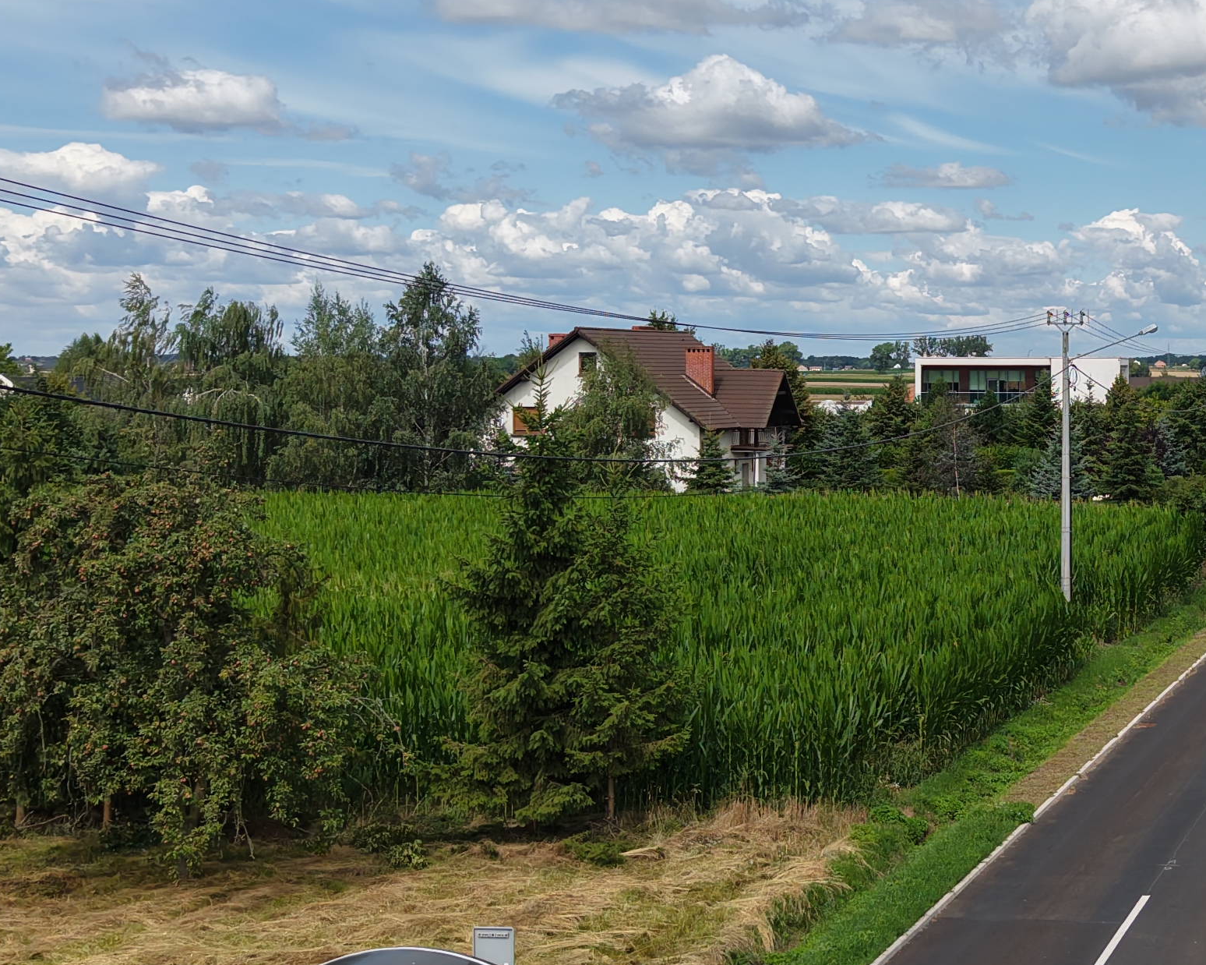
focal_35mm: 62
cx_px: 1152
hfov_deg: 28.9
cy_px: 365
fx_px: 2213
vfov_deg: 24.5
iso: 100
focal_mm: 8.67
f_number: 1.8
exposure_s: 1/500
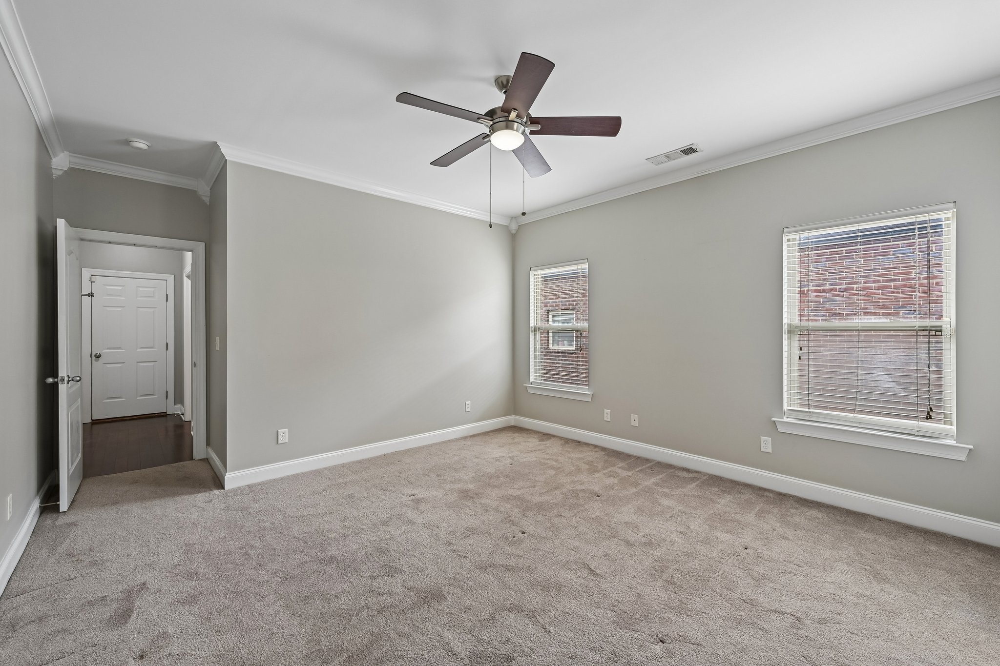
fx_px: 389
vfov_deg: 81.2
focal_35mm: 14
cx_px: 500
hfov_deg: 104.3
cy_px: 333
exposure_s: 1/20
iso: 400
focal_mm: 14
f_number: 8
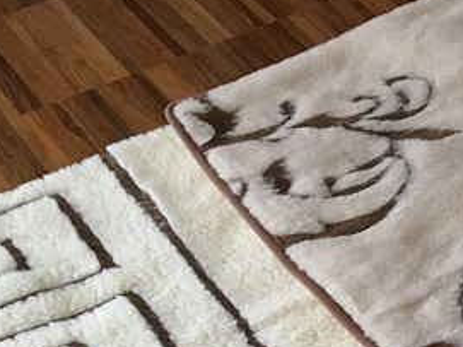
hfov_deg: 17.0
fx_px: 1431
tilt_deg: -50.1
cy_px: 520
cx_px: 653
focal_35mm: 107
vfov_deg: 13.1
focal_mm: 4.15
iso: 125
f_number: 2.2
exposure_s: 1/33
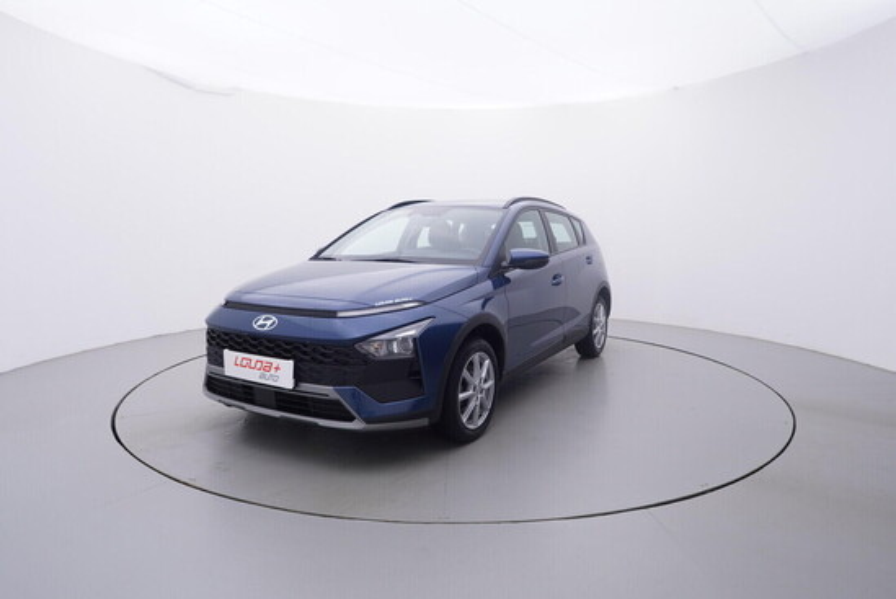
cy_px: 300
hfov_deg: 77.3
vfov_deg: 56.2
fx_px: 560
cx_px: 448
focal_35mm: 22
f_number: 5
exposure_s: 1/80
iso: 200
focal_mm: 15
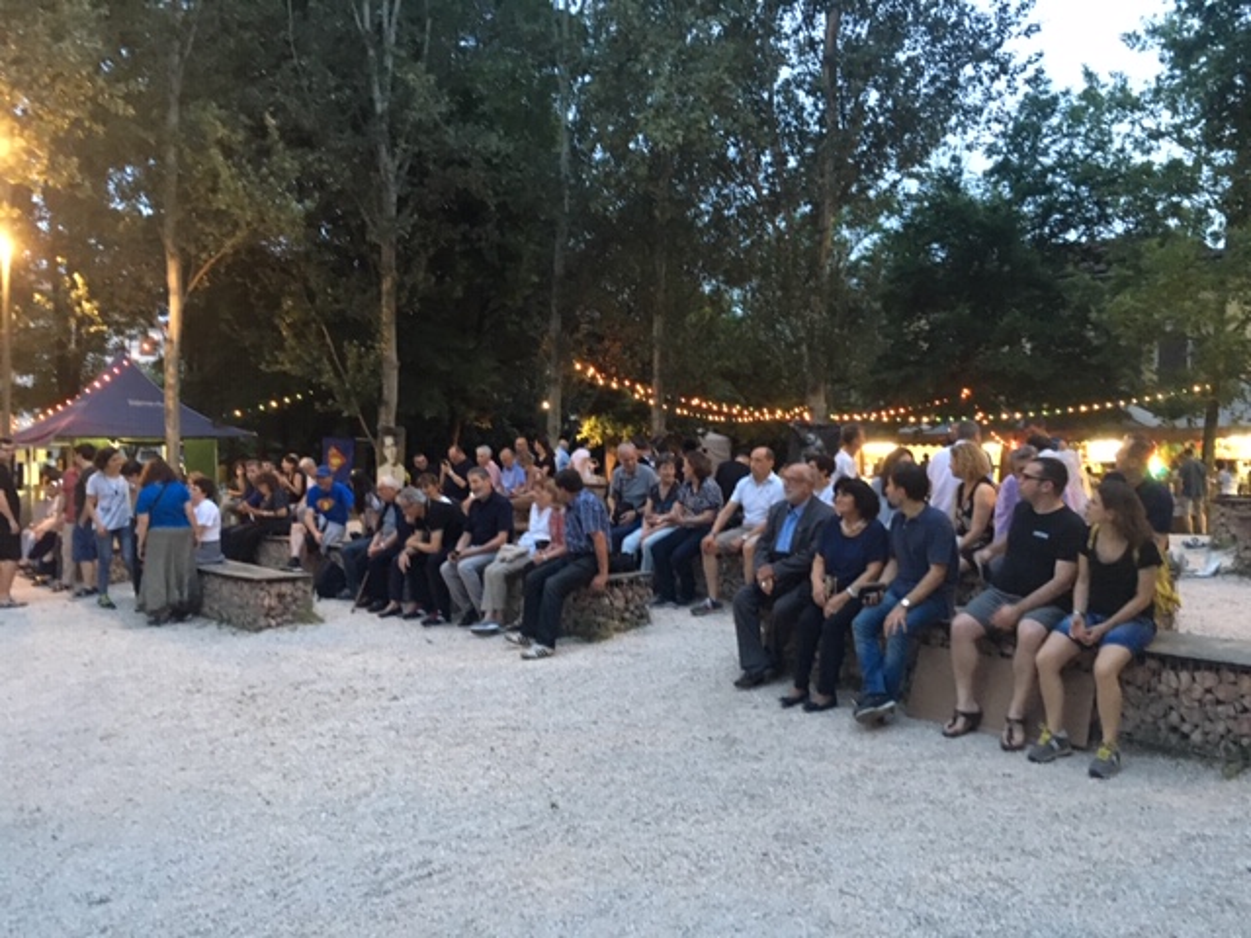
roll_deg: +0.7
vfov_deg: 48.2
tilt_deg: +0.3
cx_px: 626
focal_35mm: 29
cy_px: 469
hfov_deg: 61.7
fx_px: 1048
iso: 400
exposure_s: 1/17
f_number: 2.2
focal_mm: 4.15
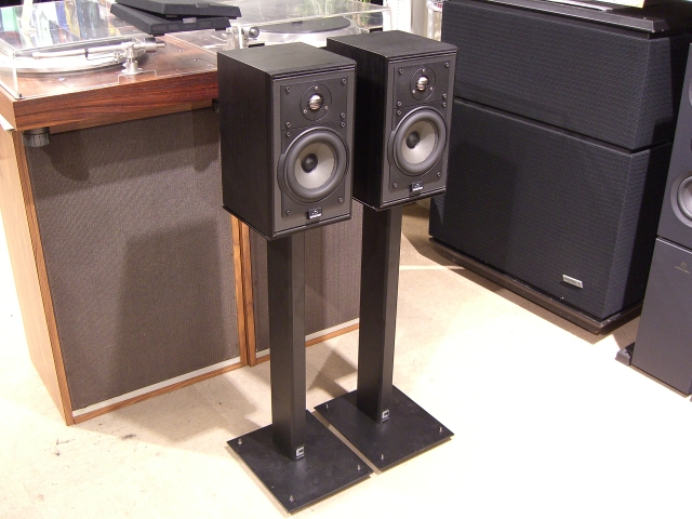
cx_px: 346
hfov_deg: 49.0
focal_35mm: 38
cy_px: 260
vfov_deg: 37.7
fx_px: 760
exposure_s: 1/8
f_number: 2.8
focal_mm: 7.9
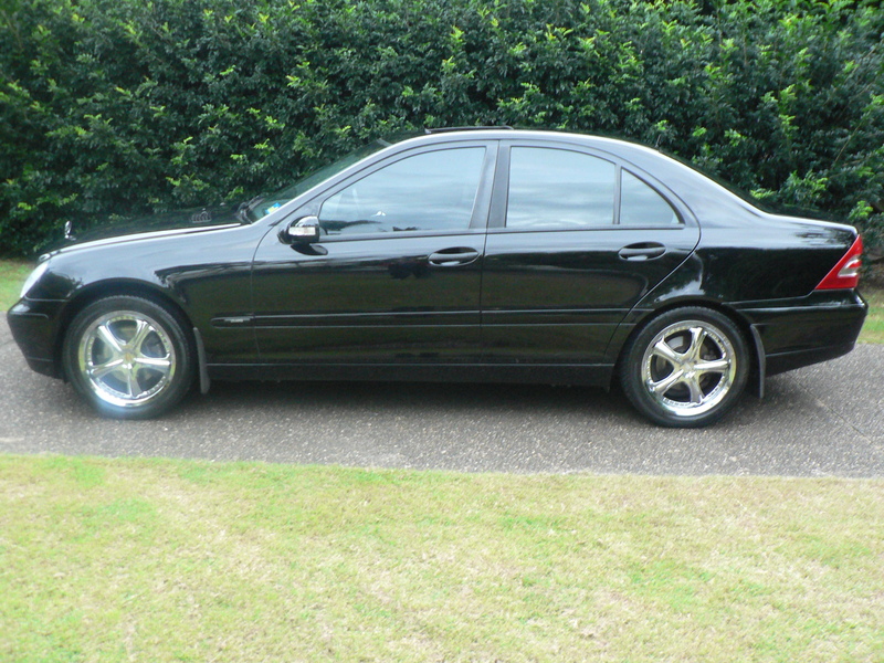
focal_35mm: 36
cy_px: 332
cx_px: 442
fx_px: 919
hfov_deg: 51.4
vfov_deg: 39.7
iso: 200
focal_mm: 6
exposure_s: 1/4
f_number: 2.8
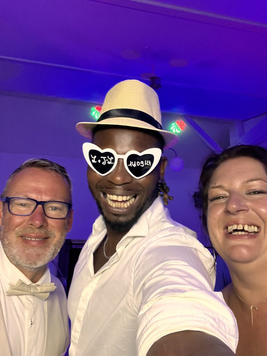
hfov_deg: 46.8
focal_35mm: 30
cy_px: 178
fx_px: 309
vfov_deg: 60.0
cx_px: 134
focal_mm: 2.71
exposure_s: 1/25
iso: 320
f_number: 2.2
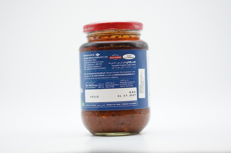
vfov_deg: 18.1
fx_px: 481
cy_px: 76
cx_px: 116
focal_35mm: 75
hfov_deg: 27.0
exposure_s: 1/1250
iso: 2500
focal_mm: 50
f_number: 1.8
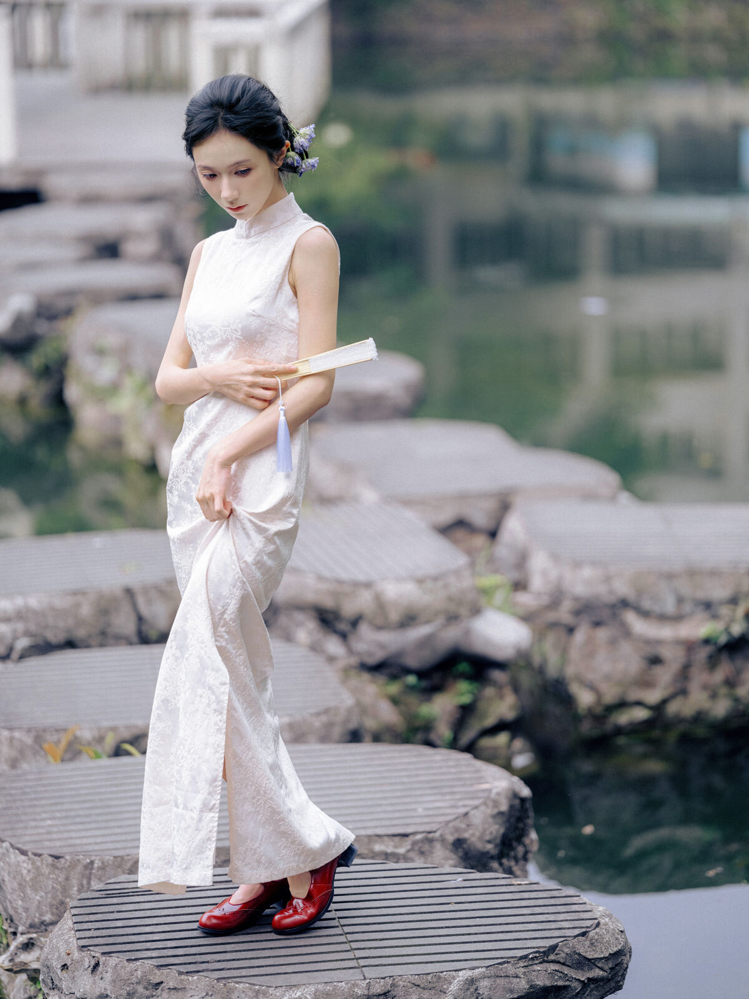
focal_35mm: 87
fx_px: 2510
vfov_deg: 22.5
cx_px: 374
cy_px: 500
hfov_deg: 17.0
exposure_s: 1/100
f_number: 2
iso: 320
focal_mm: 110
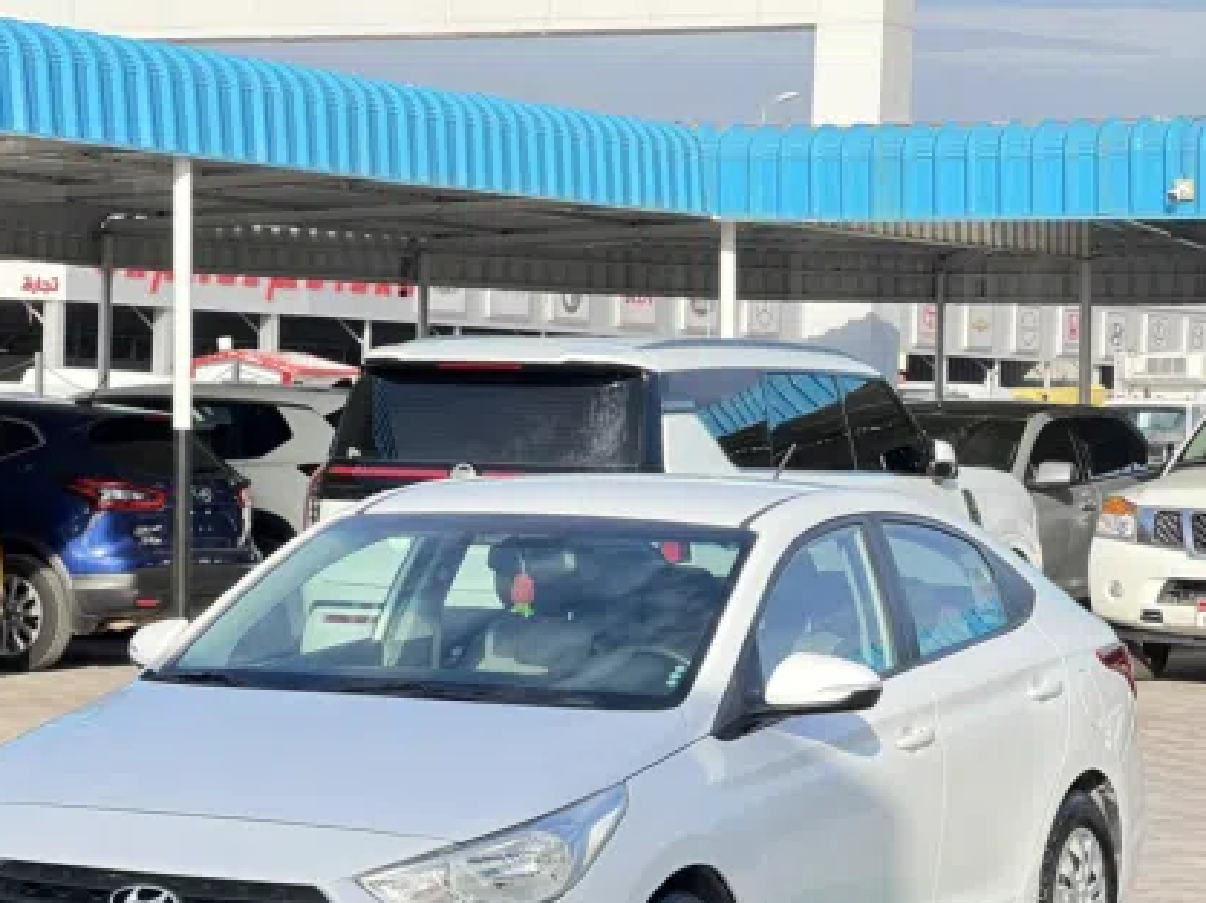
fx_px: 4109
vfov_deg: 12.5
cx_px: 502
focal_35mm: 118
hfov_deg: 16.7
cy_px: 669
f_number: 2.8
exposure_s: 1/183
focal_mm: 9
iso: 32
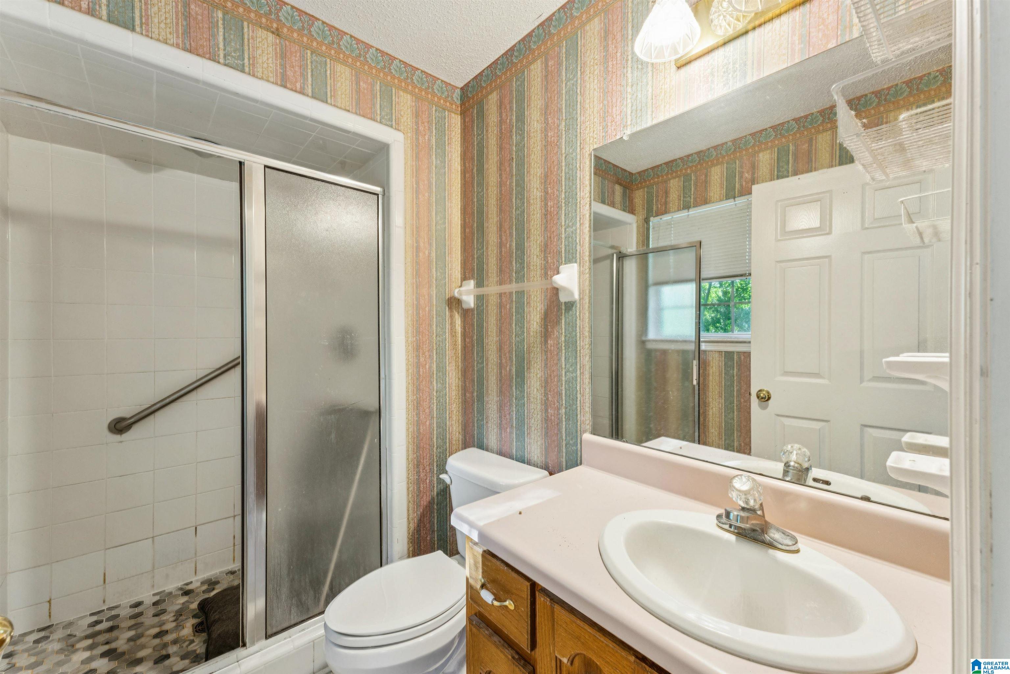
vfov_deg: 81.2
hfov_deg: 104.3
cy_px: 337
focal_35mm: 14
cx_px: 505
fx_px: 393
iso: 400
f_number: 13
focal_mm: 14
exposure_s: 1/2.5
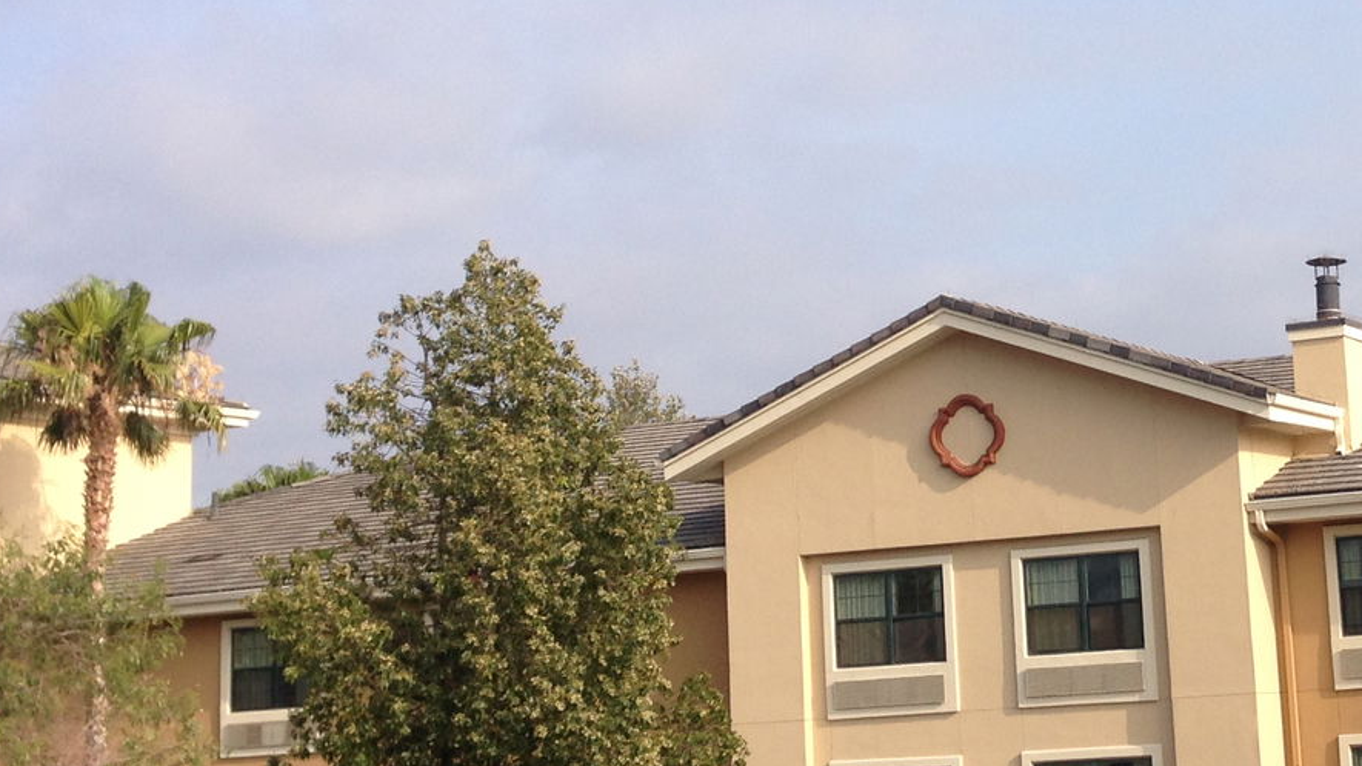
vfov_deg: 15.5
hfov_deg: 26.4
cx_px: 1190
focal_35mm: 78
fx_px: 2817
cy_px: 254
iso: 50
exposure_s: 1/1153
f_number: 2.4
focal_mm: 4.12
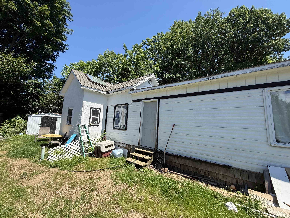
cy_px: 109
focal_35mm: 14
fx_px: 117
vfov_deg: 85.7
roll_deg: -2.1
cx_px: 145
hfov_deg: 102.1
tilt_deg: +7.1
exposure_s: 1/1464
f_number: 2.2
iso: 50
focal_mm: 2.22
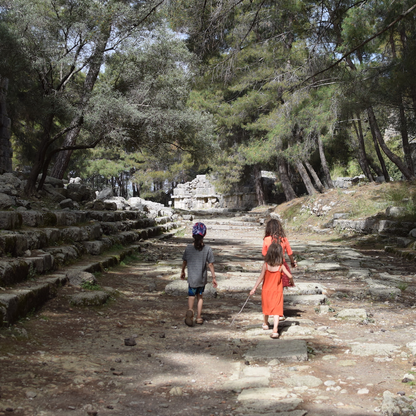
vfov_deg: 25.5
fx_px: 920
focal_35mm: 68
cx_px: 215
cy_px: 207
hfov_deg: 25.5
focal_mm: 35
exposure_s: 1/2500
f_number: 4
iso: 400
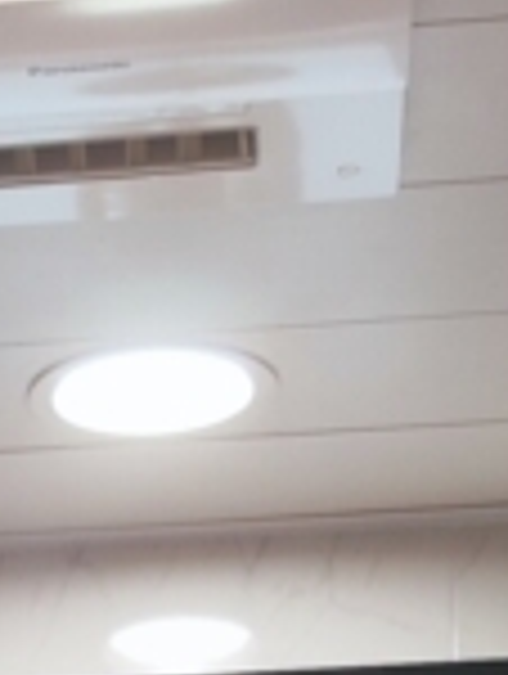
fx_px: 3063
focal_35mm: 157
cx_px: -27
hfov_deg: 9.4
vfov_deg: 9.9
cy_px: 1948
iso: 169
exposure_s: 1/100
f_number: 1.69
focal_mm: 7.01
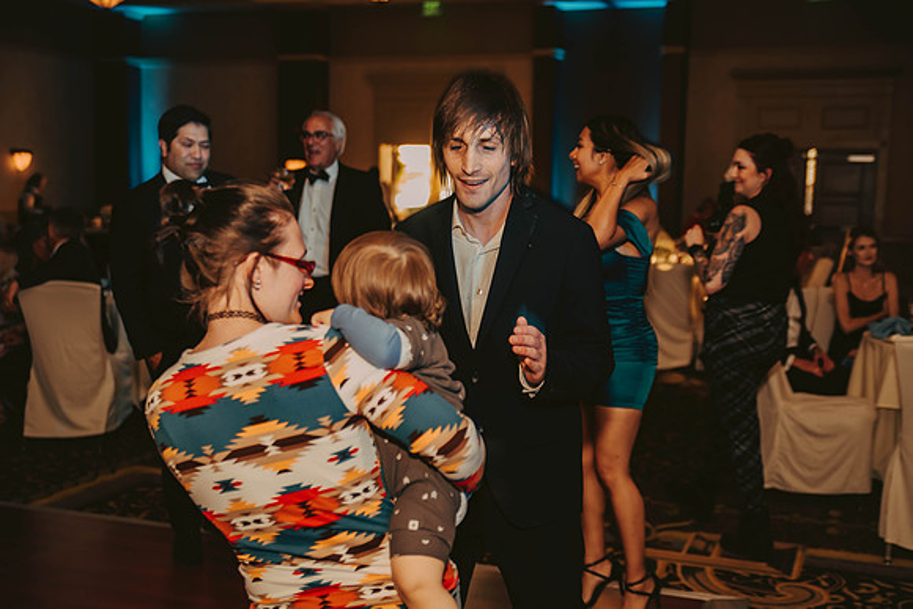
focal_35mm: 48
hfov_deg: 41.1
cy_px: 304
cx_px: 456
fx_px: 1218
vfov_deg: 28.1
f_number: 2.8
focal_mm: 48
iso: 500
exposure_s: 1/60
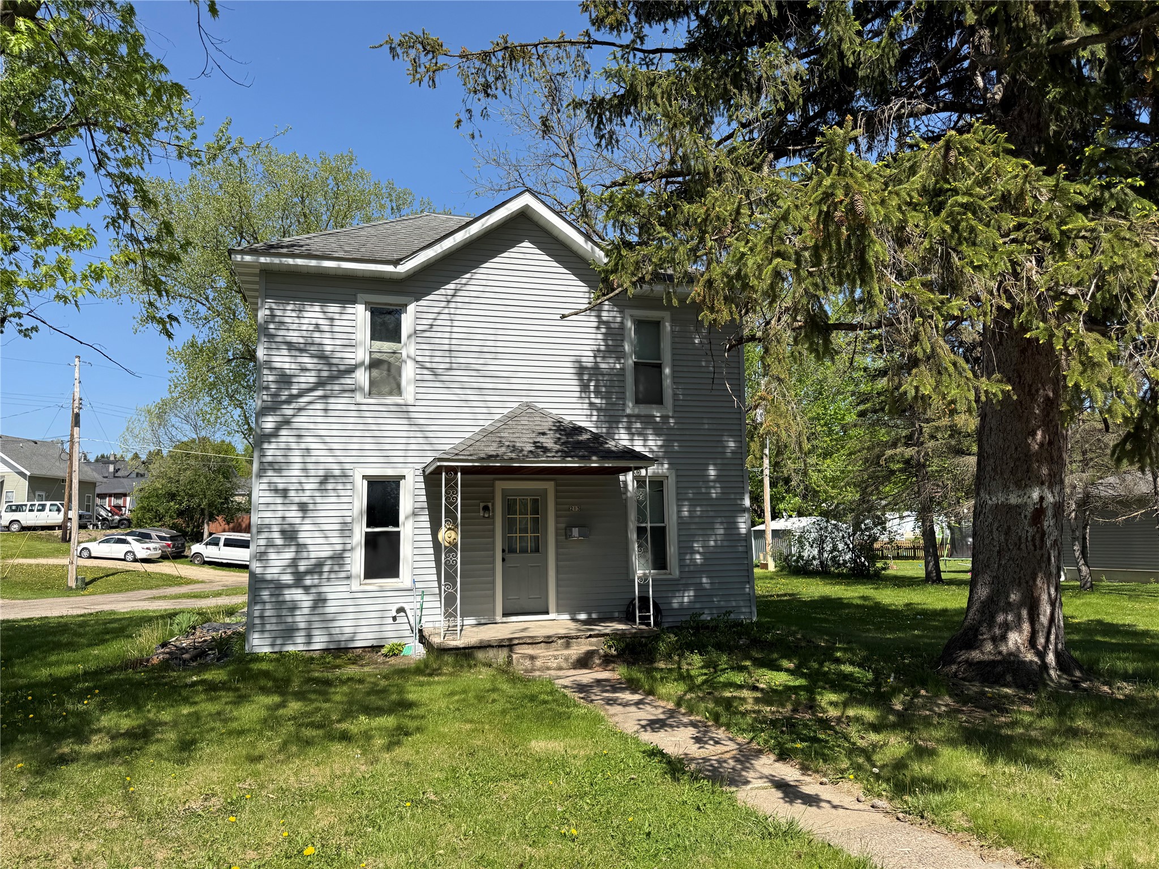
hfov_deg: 71.6
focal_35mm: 24
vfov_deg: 56.8
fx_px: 804
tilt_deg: +7.0
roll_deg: +1.3
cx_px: 580
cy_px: 434
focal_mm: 6.76
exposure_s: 1/4167
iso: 80
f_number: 1.78
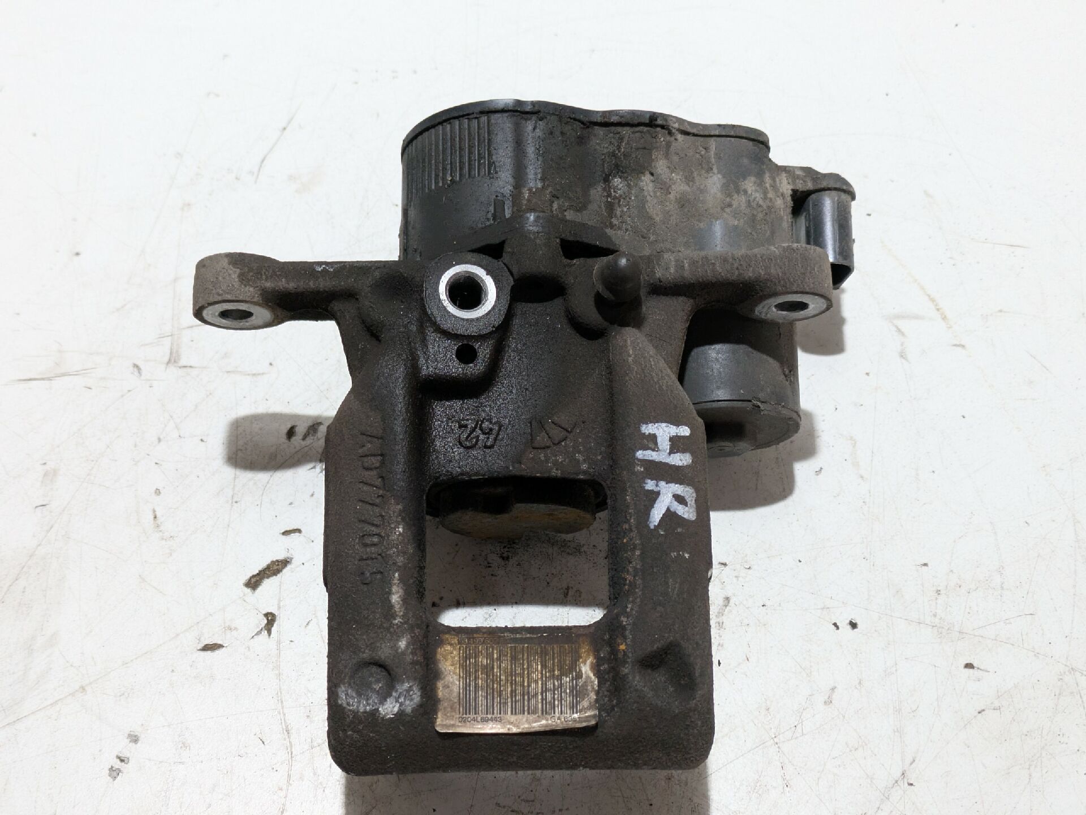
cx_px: 543
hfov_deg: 37.5
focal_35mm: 51
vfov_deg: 28.6
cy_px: 408
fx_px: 1600
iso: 194
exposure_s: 1/100
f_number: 1.89
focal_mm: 5.43
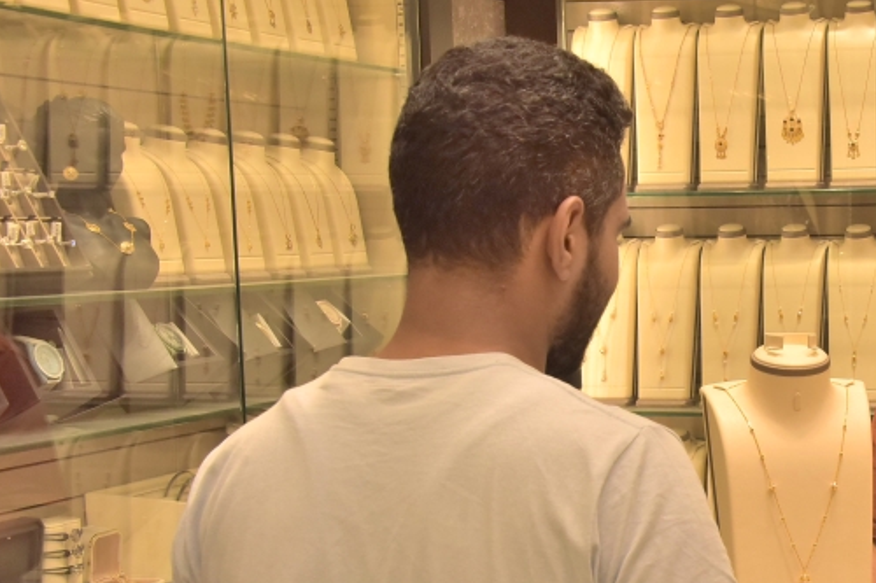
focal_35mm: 88
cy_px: 460
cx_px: 860
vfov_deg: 15.4
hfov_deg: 22.3
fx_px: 2141
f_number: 10
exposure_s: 1/400
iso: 1600
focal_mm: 44
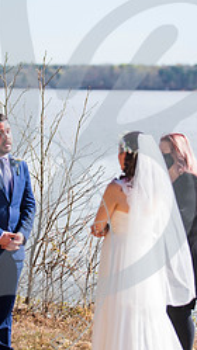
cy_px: 143
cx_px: 46
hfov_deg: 6.7
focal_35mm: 180
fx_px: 1672
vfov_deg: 12.0
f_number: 2.8
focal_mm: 95
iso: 100
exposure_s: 1/1000
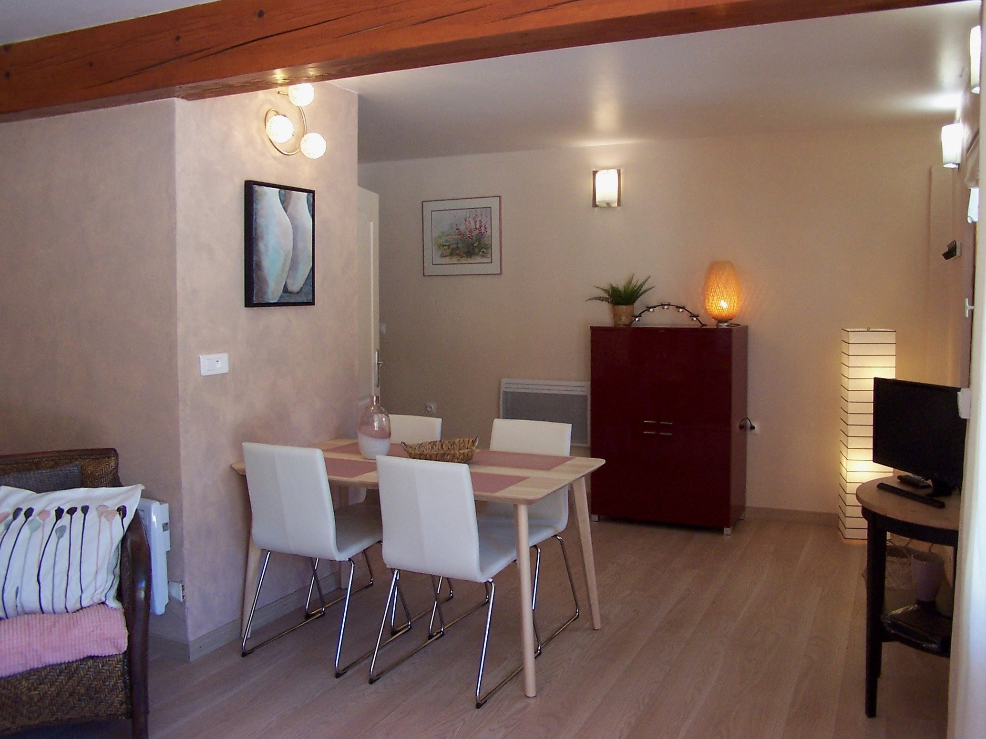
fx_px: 1082
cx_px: 493
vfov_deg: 37.7
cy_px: 370
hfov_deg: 49.0
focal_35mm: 38
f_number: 2.8
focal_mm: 6.3
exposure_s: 1/30
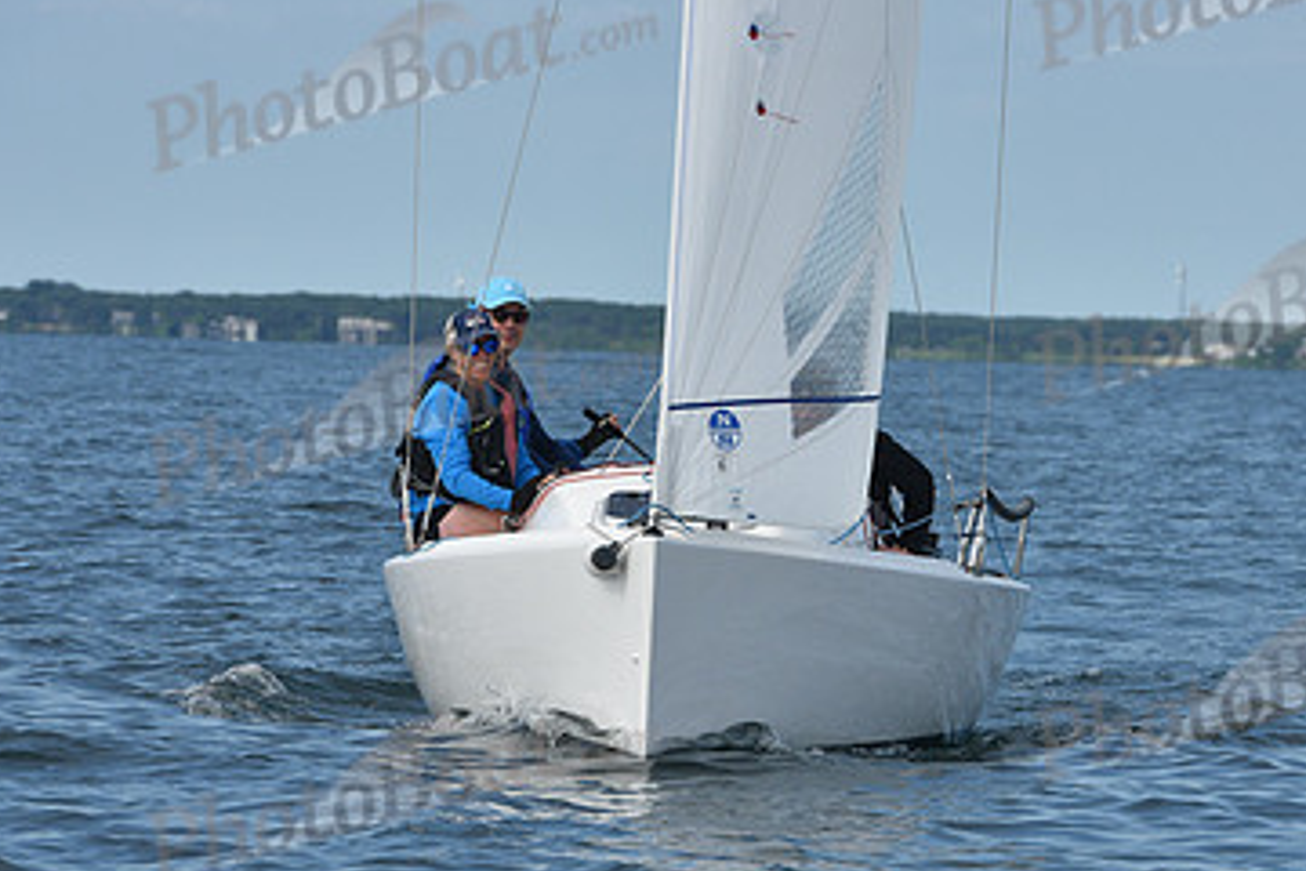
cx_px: 849
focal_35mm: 322
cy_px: 550
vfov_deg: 4.3
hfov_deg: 6.4
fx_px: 11681
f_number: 9
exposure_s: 1/1250
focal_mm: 200
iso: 320
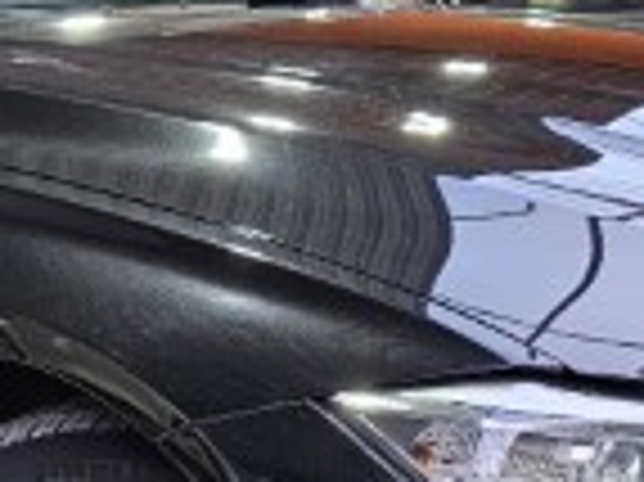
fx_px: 1915
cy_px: 563
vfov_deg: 14.0
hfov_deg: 18.9
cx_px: 144
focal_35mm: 103
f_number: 1.7
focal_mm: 6.3
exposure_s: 1/100
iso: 160
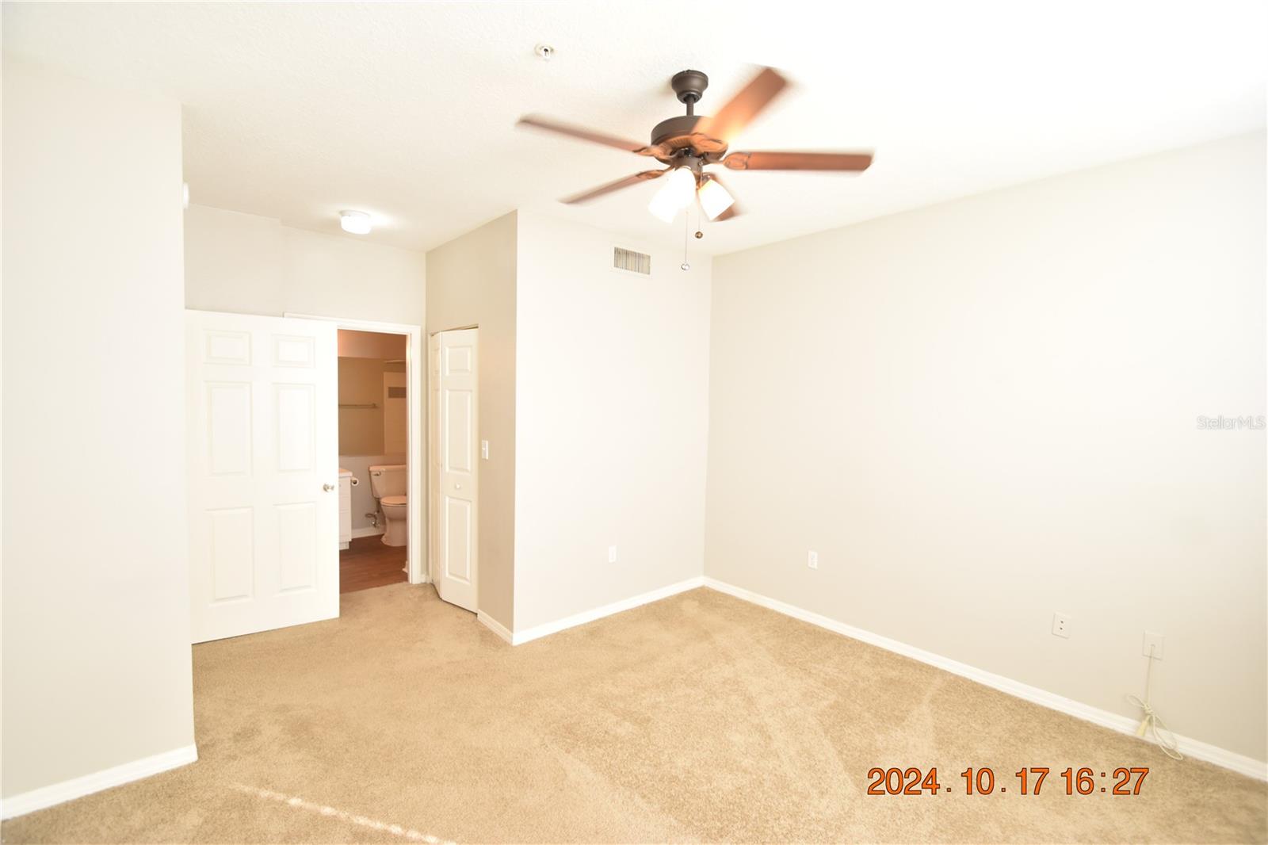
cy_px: 422
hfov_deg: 100.4
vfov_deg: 77.3
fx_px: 528
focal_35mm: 15
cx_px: 634
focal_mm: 10
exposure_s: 1/100
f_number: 5
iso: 800
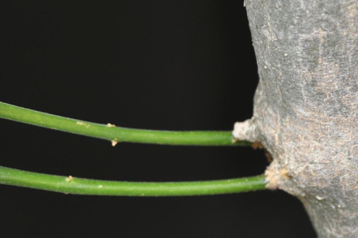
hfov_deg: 12.2
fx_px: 1649
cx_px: -20
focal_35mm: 166
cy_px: 120
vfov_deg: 8.3
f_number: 5.6
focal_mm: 46
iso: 200
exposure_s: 1/30
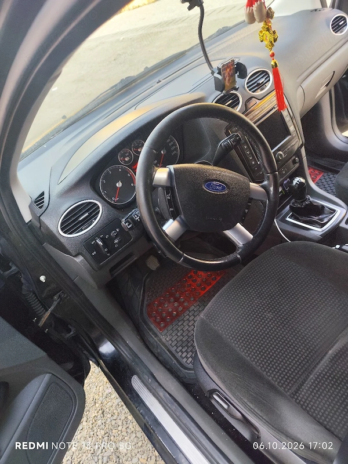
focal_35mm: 23
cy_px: 232
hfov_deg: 58.9
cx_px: 174
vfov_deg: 73.9
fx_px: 308
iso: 100
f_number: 1.65
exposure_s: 1/100
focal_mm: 6.19
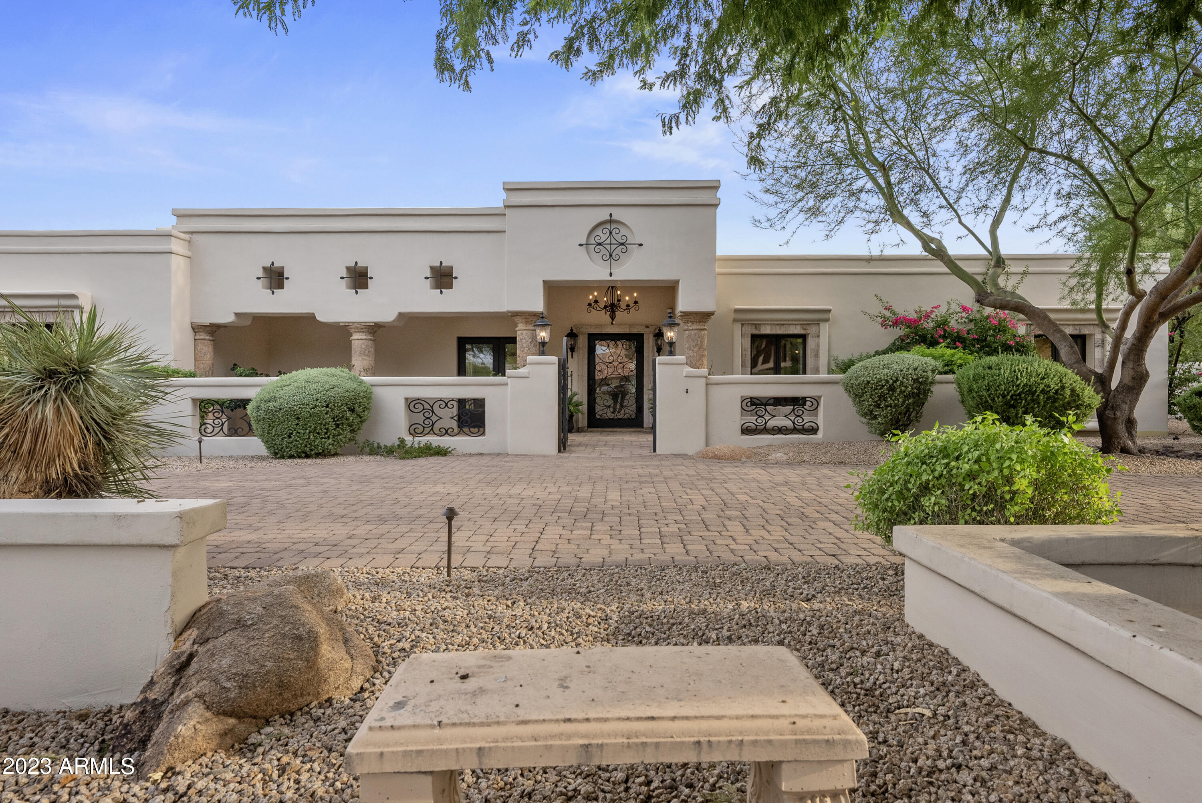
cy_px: 402
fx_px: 635
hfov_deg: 86.9
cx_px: 601
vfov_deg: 64.6
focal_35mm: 19
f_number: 8
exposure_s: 1/320
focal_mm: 19
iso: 800
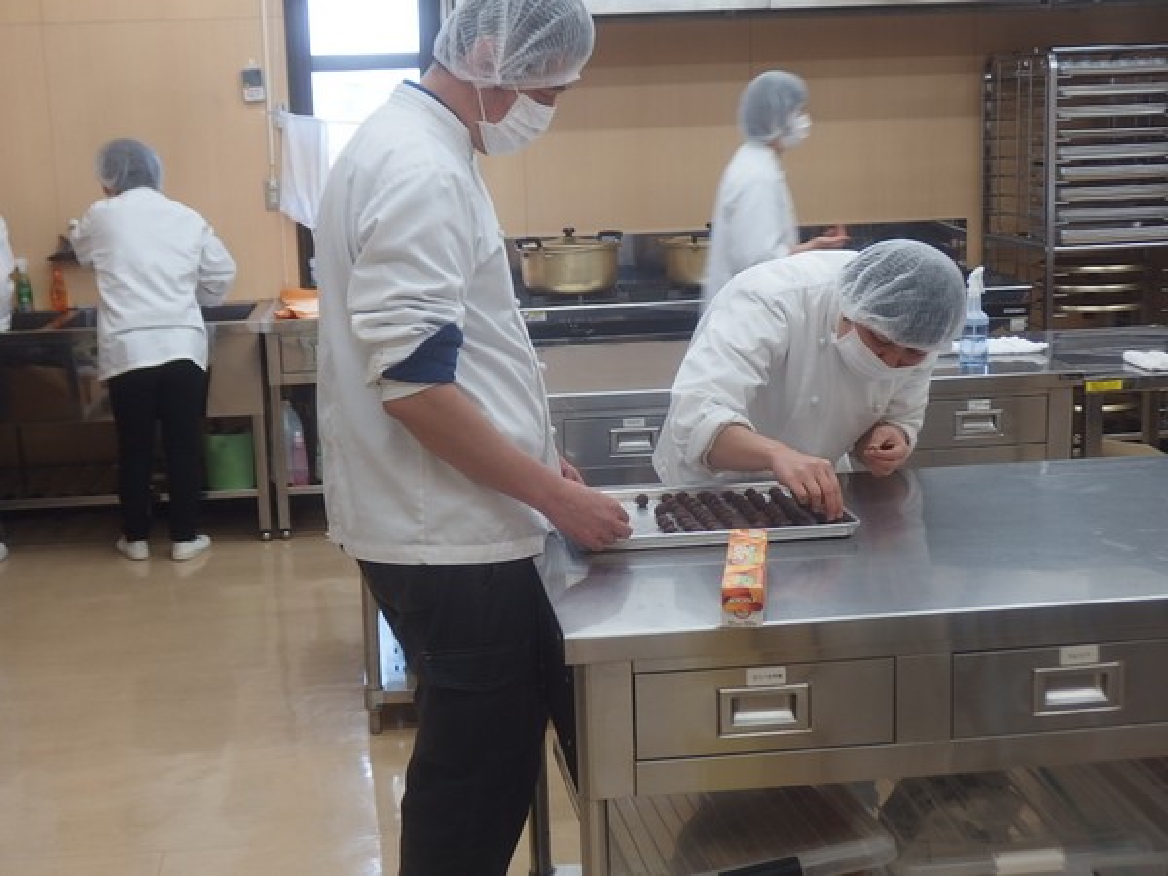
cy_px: 438
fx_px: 1890
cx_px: 584
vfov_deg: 26.1
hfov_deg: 34.3
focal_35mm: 56
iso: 100
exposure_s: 1/40
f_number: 2.8
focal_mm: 10
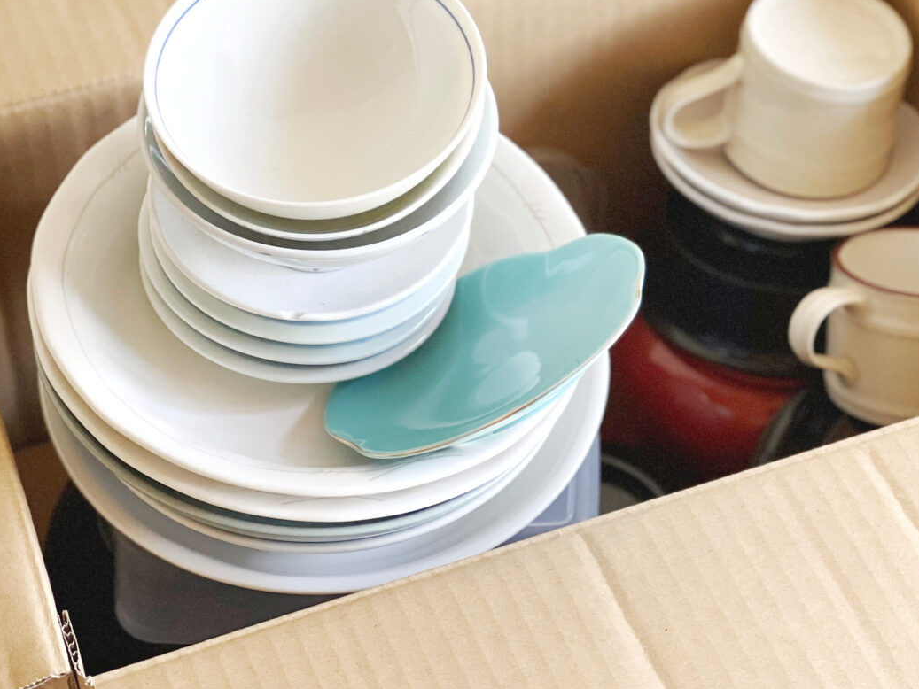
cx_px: 592
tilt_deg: -50.5
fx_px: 3027
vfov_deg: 13.0
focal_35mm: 114
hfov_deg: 17.2
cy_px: 215
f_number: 2.8
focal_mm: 9
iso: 250
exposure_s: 1/80
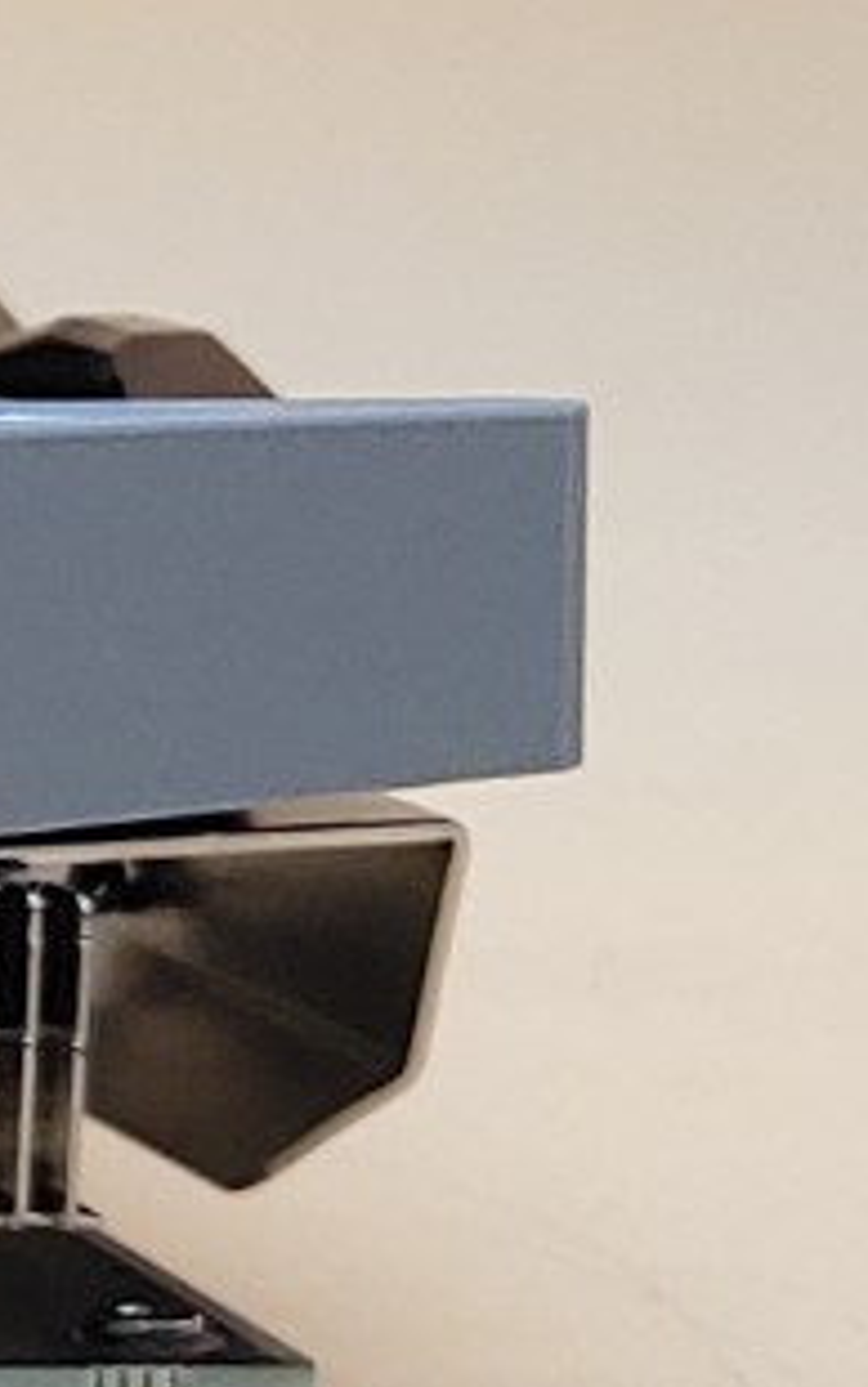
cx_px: -2349
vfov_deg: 10.4
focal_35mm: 202
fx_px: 7638
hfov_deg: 5.7
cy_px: 685
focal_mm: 4.36
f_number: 1.8
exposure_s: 1/109
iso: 50
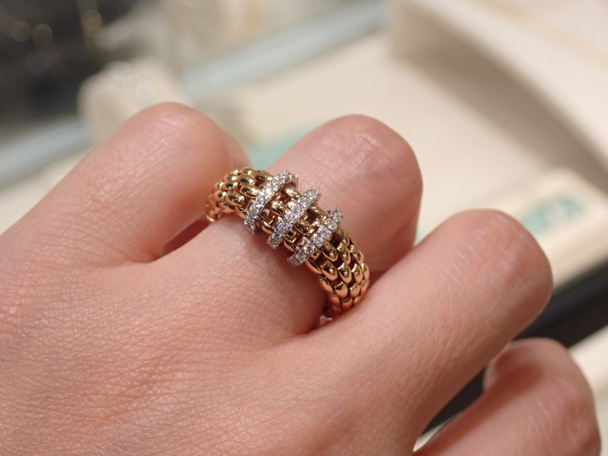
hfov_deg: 23.8
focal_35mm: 82
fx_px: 1440
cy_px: 228
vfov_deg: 18.0
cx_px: 304
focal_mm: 14.62
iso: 640
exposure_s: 1/250
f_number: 4.3
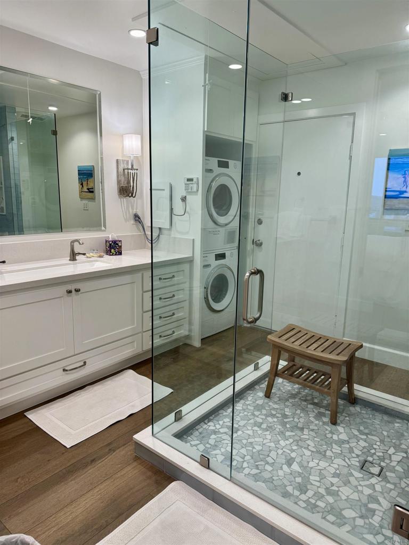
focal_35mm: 24
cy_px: 272
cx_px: 204
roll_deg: -1.1
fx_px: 378
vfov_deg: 71.6
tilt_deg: -10.5
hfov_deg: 56.8
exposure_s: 1/120
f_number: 1.78
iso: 100
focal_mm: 6.76
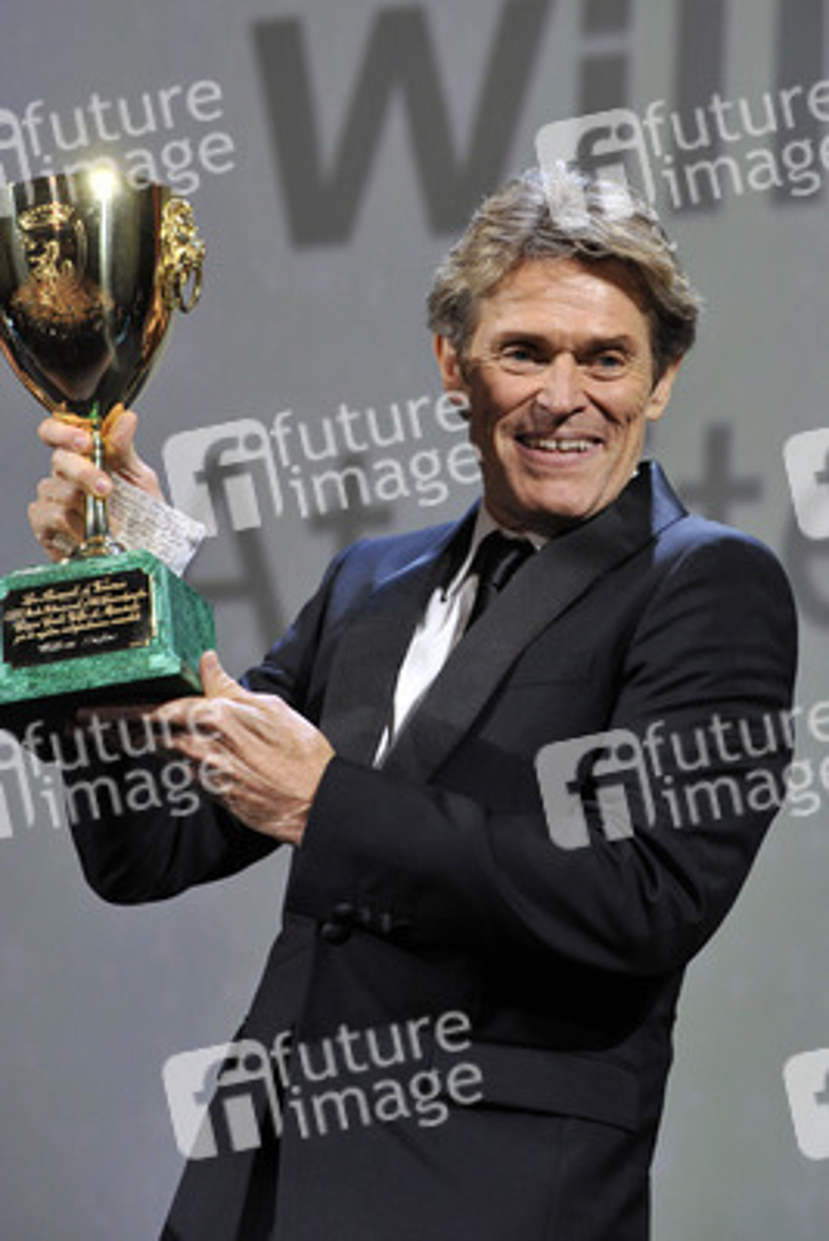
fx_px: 4831
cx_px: 414
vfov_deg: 14.6
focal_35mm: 140
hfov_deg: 9.8
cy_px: 620
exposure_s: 1/250
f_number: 5.6
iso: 2500
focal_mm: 140
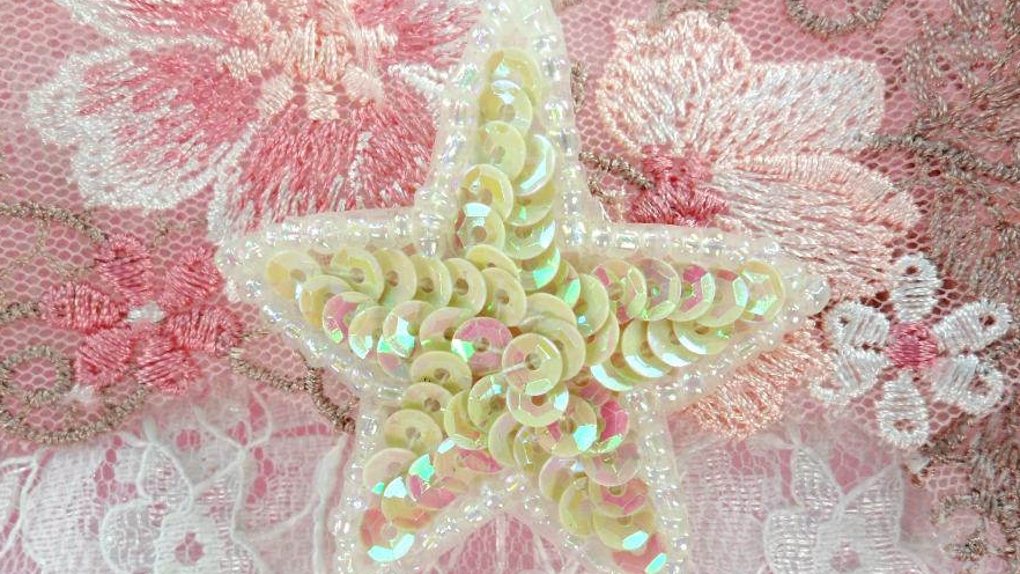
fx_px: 811
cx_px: 516
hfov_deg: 64.3
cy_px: 350
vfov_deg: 38.7
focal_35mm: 30
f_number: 3.5
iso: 80
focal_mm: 4.9
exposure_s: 1/750
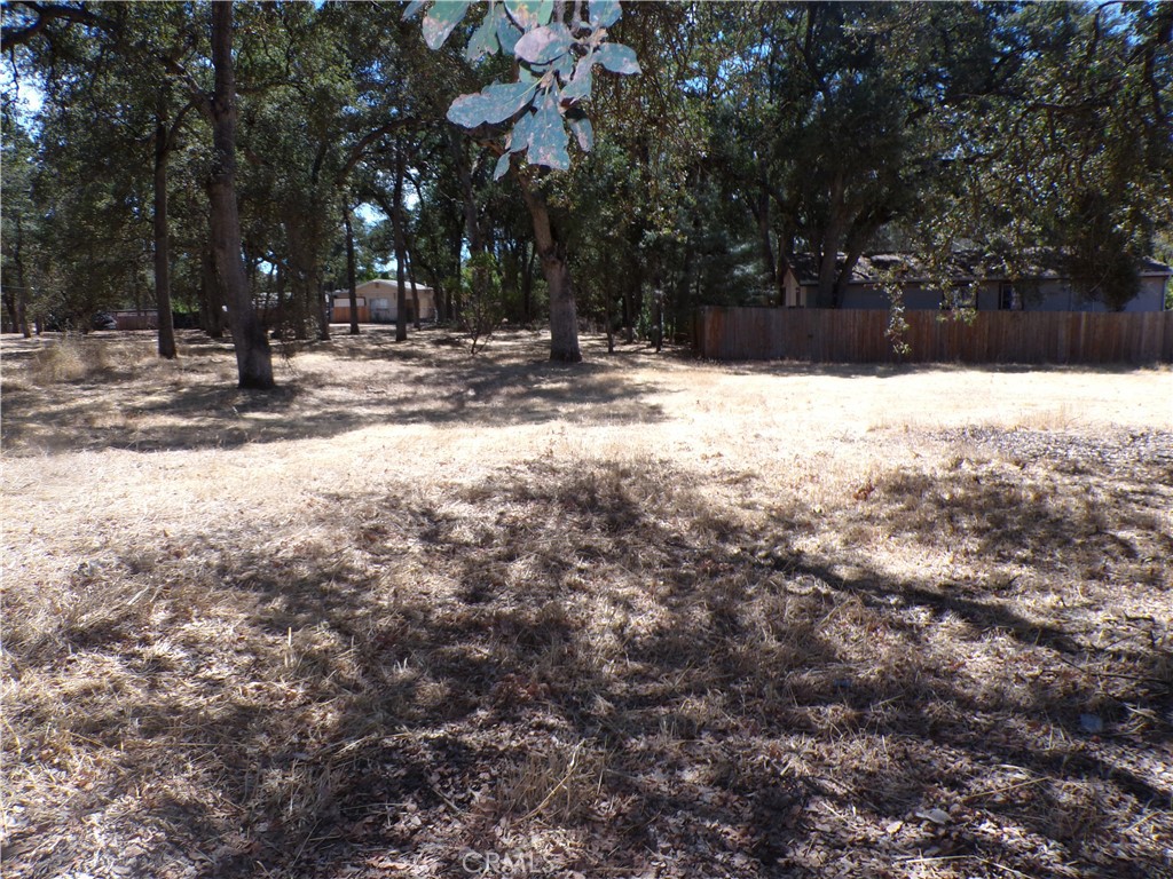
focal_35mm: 28
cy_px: 440
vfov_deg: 49.7
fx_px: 949
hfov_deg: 63.4
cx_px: 586
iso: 161
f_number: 3.1
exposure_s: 1/1100
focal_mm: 5
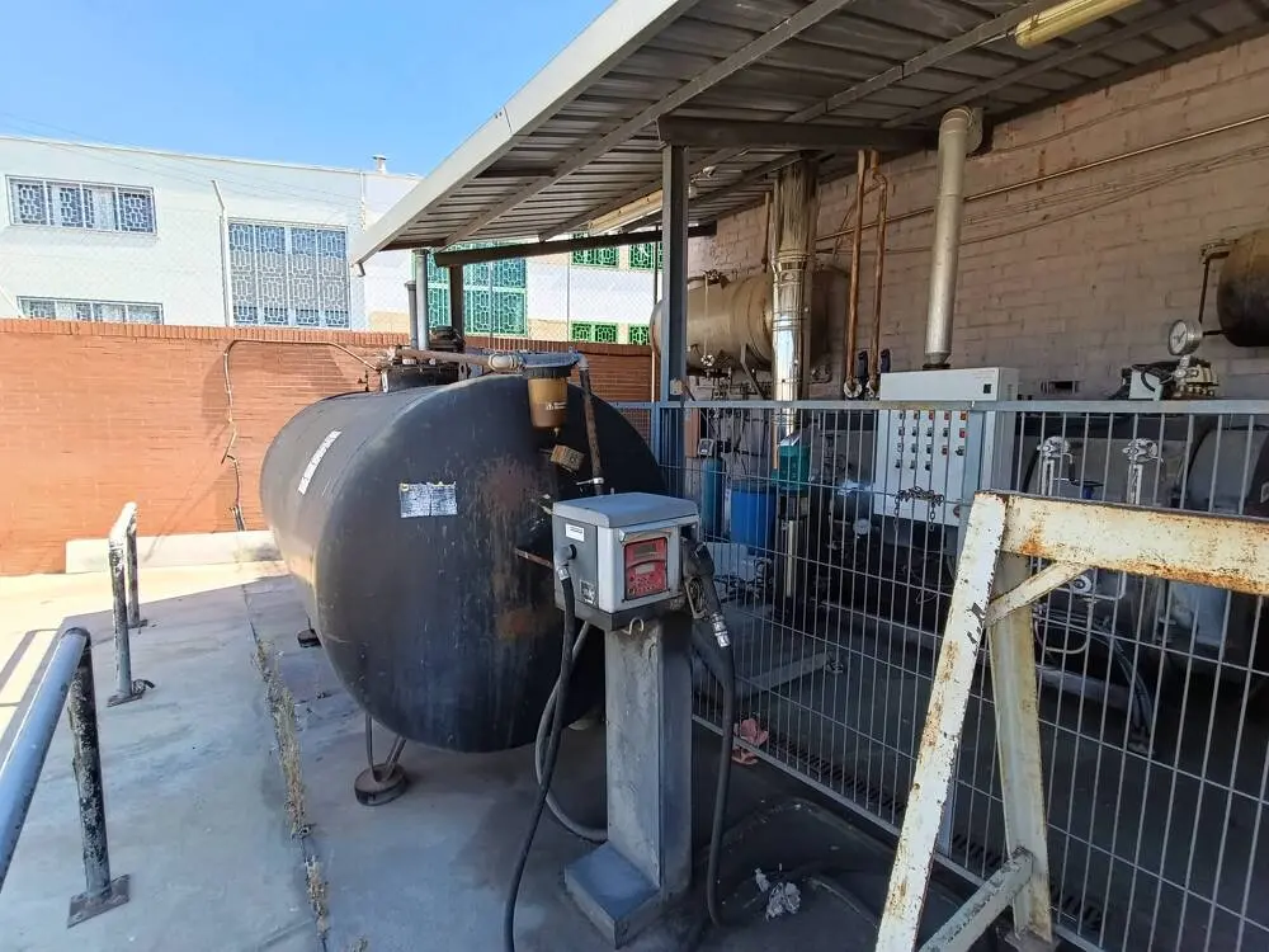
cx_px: 634
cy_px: 476
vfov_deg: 81.7
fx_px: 550
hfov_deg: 98.2
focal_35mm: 15
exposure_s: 1/259
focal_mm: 1.65
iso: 50
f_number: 2.2
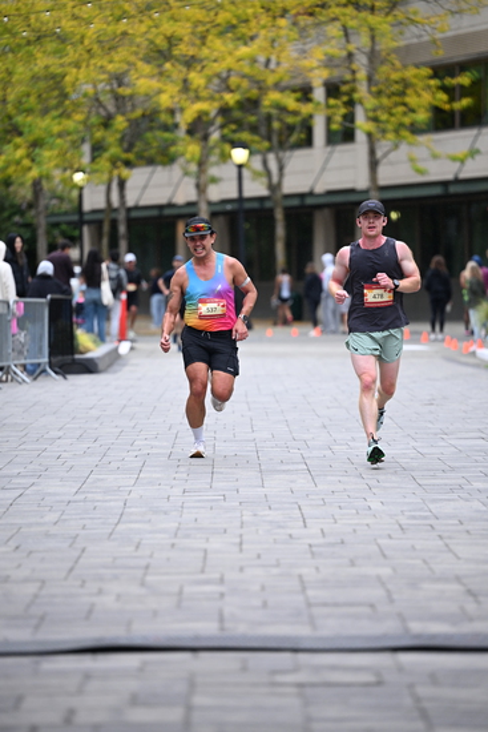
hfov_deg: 9.2
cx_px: 244
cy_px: 366
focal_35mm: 150
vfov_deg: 13.7
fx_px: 3048
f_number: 2.8
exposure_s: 1/2500
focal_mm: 150
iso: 1250
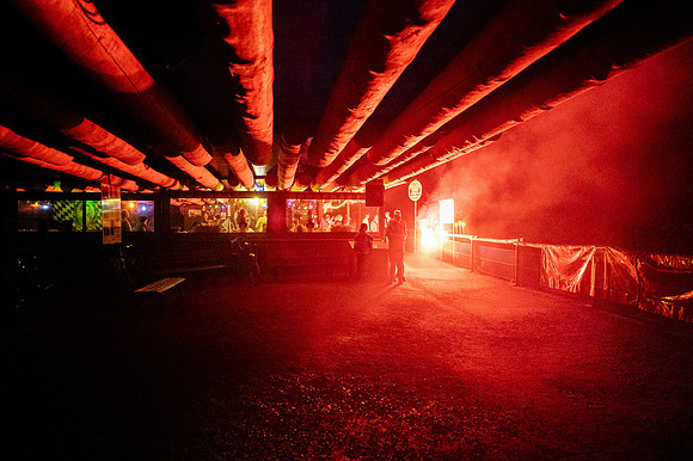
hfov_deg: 72.5
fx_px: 472
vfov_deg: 52.1
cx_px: 351
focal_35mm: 25
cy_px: 231
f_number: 2.8
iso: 20000
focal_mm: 24
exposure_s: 1/60
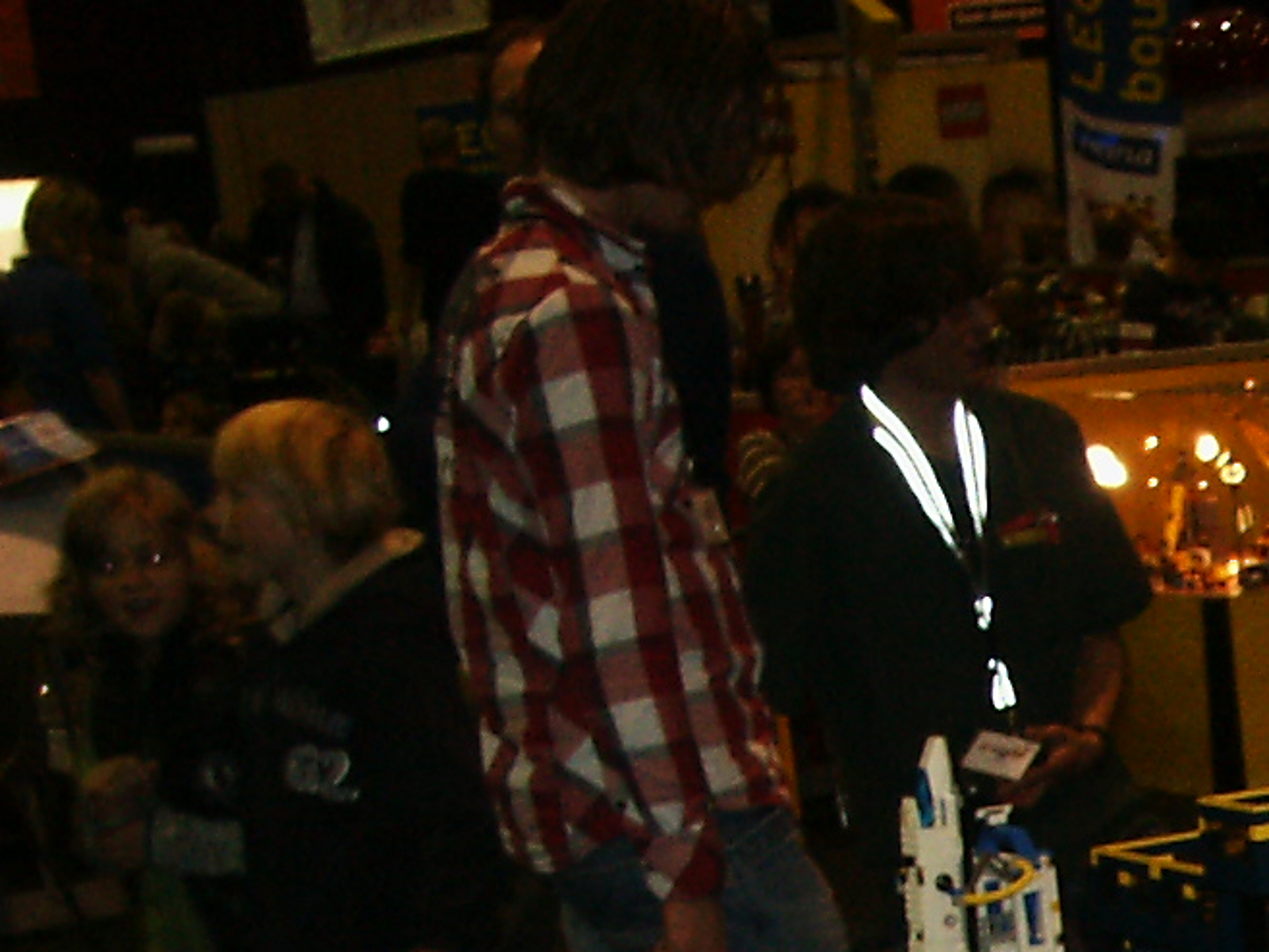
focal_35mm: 121
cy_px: 1383
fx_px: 4437
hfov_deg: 14.8
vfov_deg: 11.8
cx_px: 2057
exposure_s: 1/45
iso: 200
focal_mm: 7.18
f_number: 3
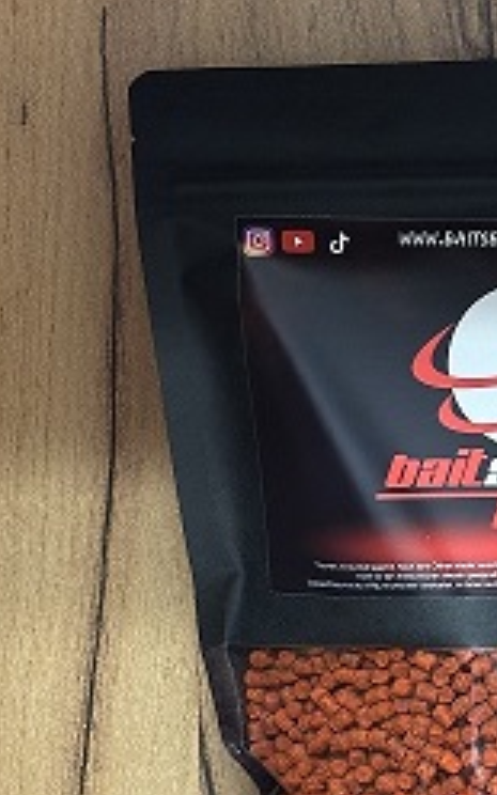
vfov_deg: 18.5
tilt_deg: -12.0
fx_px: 2427
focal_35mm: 112
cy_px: 567
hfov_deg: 11.5
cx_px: 532
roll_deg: -1.2
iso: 250
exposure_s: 1/33
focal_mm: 5.96
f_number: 1.6
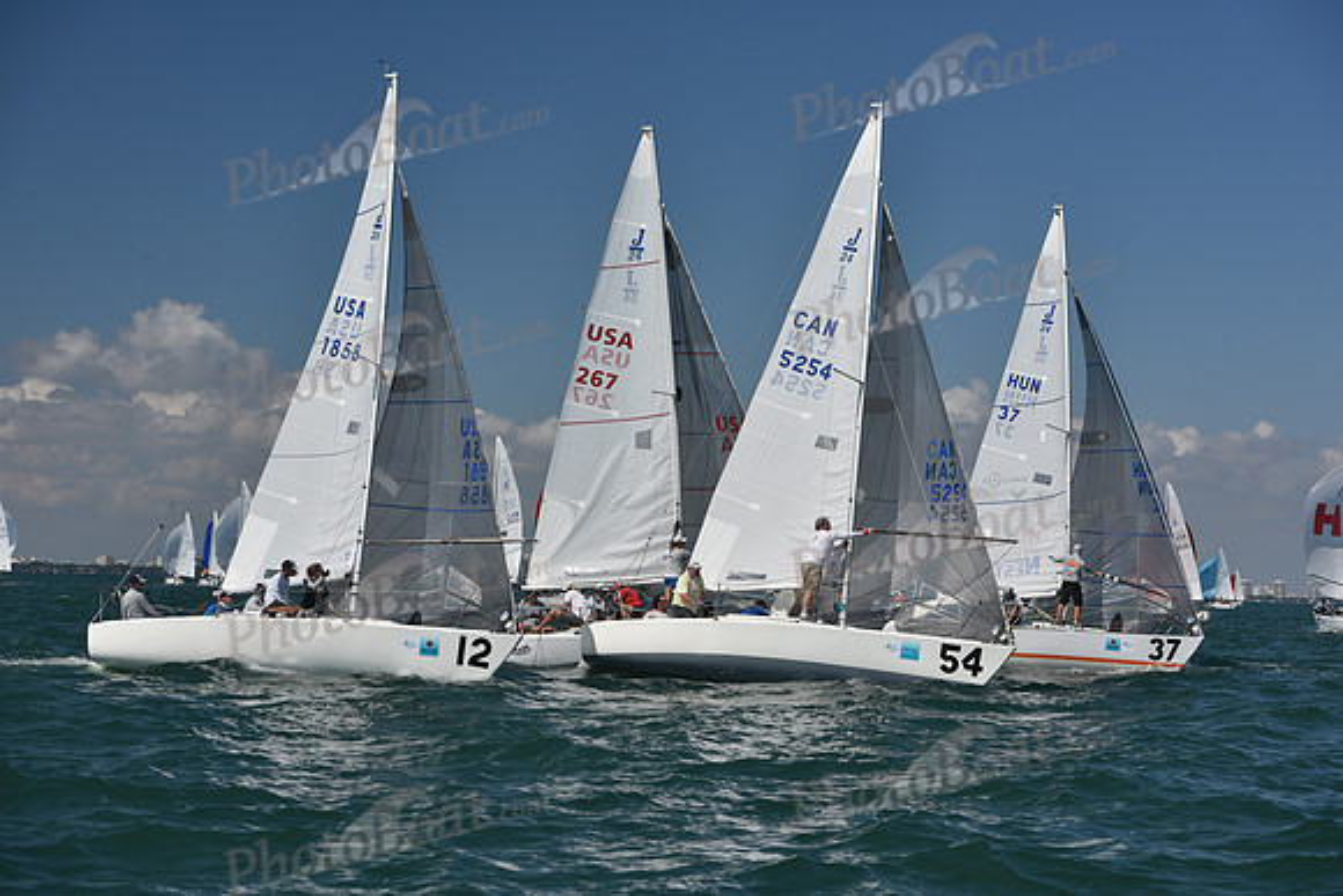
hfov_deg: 28.8
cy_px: 448
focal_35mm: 70
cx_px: 672
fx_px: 2612
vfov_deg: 19.5
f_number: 6.3
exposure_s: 1/1250
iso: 250
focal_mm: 70
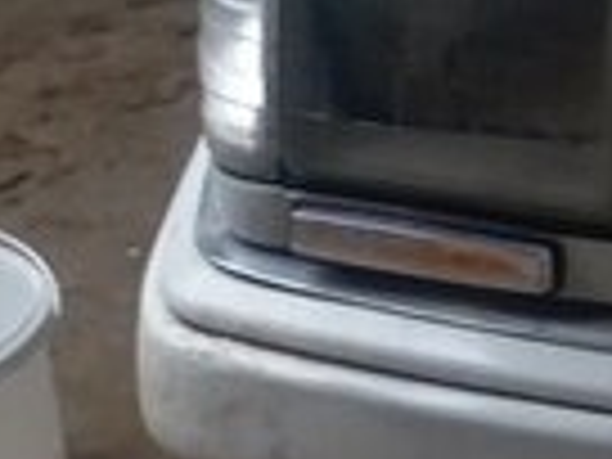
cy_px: 29
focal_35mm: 131
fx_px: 2316
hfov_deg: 12.7
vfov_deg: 11.2
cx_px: 1323
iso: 100
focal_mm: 3.6
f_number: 1.9
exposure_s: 1/33
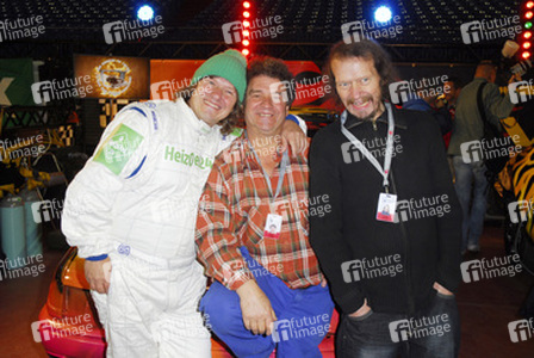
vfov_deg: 33.1
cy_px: 179
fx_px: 602
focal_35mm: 40
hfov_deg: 47.9
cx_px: 267
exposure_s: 1/60
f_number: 5
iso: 200
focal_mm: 27
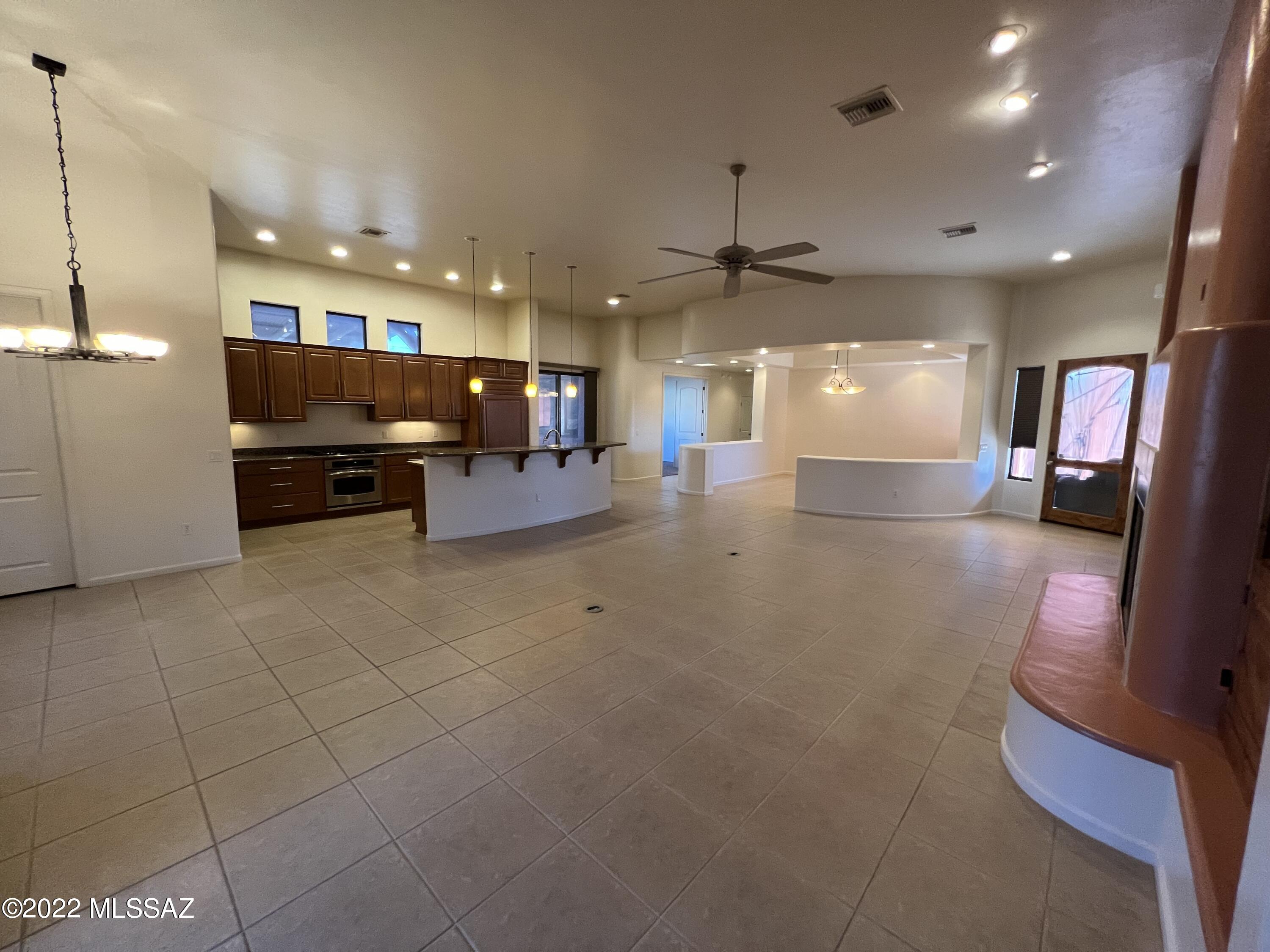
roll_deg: -0.3
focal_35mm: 13
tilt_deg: -8.3
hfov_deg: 106.2
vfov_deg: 89.9
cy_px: 476
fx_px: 477
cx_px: 635
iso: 320
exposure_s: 1/60
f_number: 1.8
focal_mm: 1.57
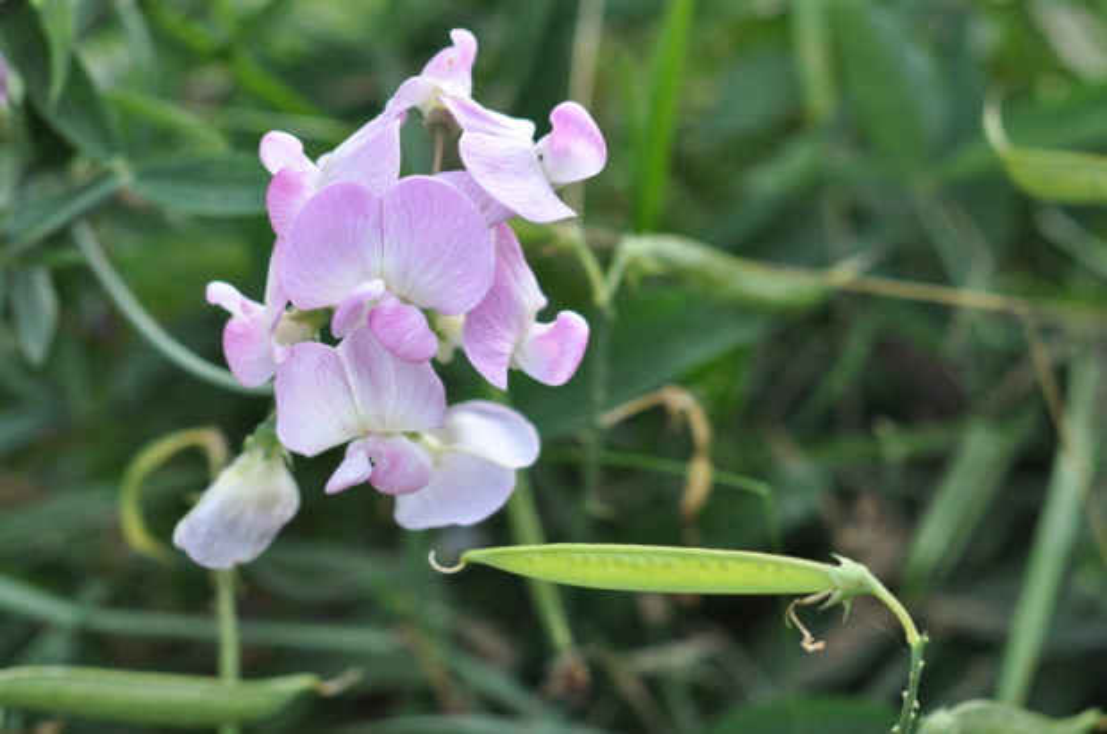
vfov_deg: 18.1
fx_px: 2302
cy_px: 367
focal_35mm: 75
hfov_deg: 27.0
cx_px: 554
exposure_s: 1/60
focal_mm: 50
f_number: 4
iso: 400
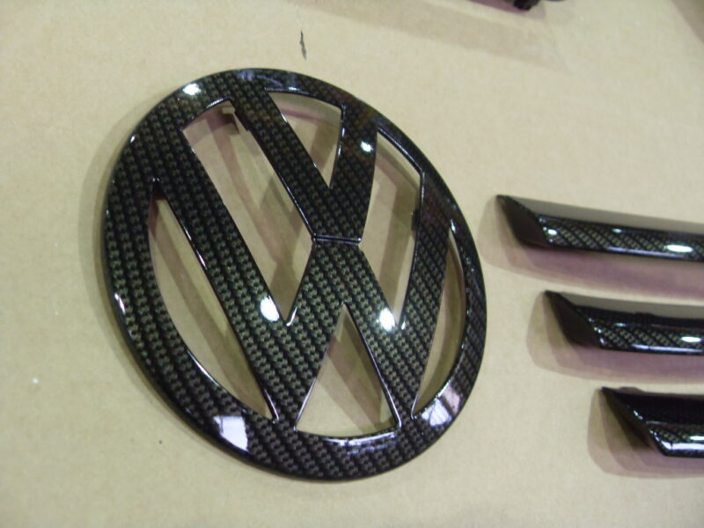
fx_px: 712
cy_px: 264
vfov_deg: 40.7
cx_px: 352
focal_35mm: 35
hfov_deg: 52.6
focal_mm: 6.3
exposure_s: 1/20
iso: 200
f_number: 2.8
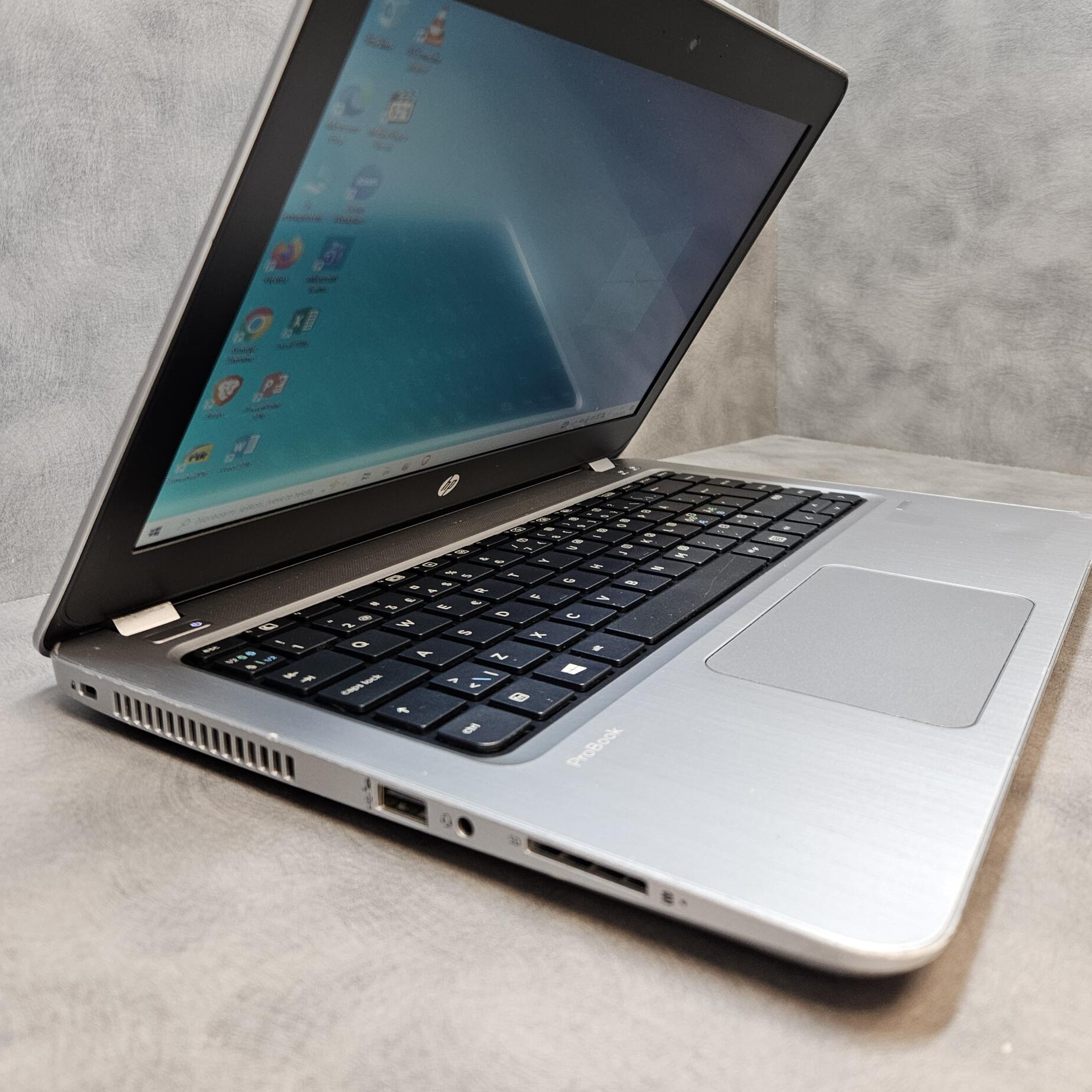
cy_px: 344
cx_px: 556
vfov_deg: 55.8
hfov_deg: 57.3
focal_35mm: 28
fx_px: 999
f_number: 1.8
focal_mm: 5.4
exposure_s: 1/100
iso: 250
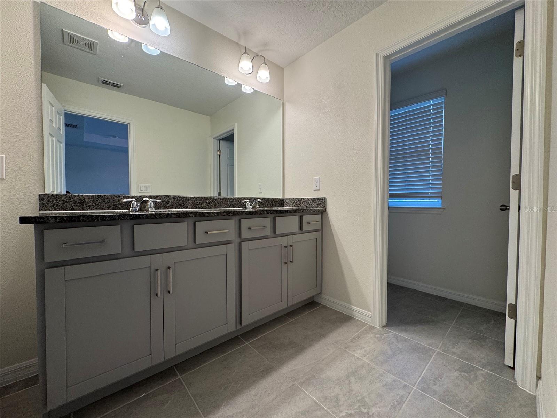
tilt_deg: -1.4
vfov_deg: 85.7
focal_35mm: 14
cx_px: 278
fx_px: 225
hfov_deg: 102.1
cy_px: 209
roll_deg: +0.0
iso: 125
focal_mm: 2.22
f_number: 2.2
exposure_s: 1/120
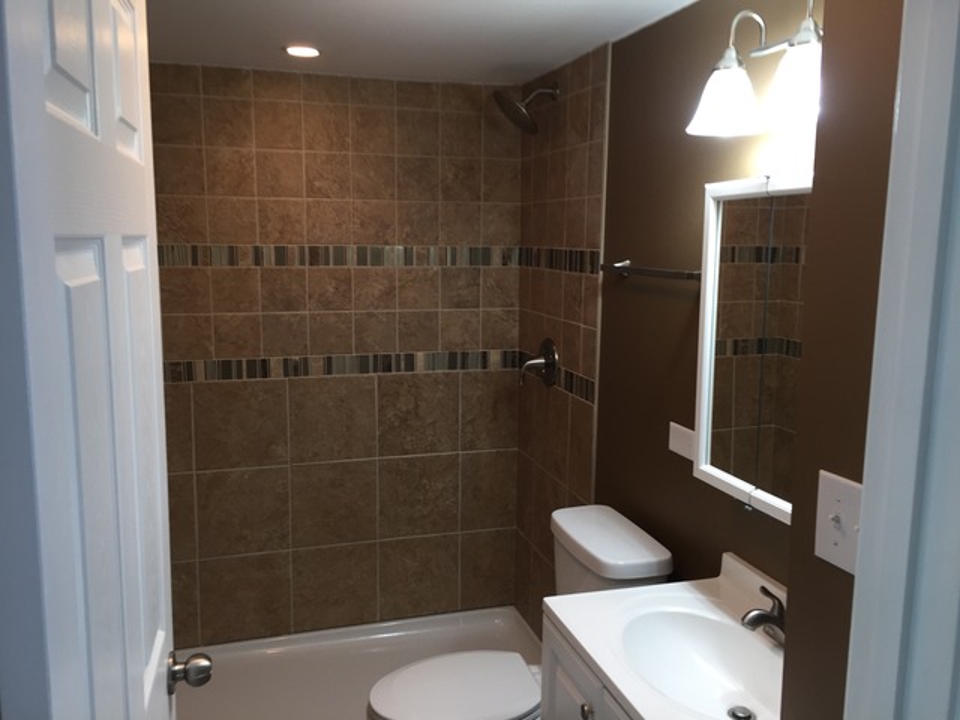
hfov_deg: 61.7
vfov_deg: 48.2
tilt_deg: -9.3
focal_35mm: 29
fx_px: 804
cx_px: 480
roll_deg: -0.8
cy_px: 360
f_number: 2.2
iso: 50
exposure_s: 1/33
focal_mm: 4.15
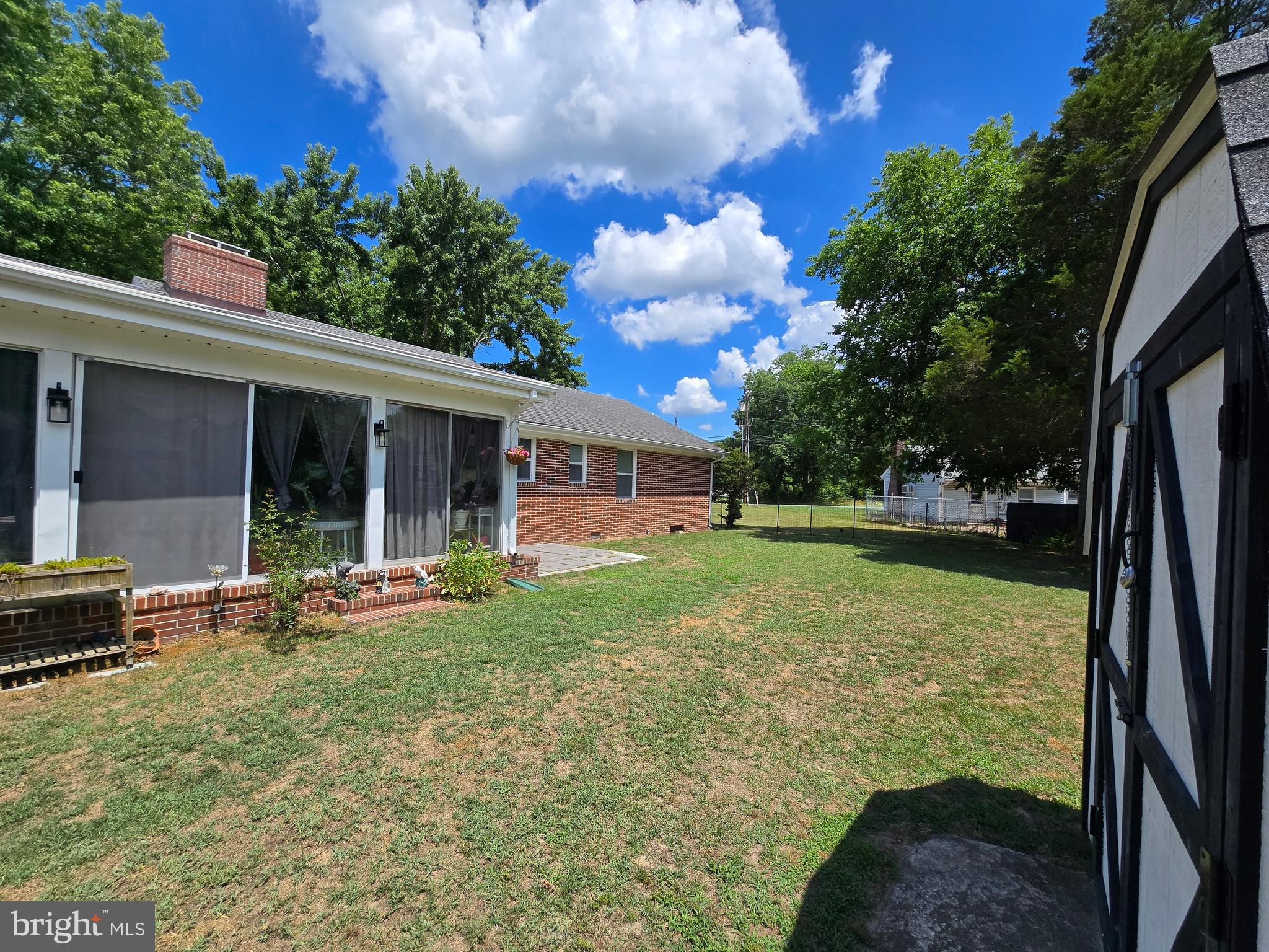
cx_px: 634
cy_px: 476
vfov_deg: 89.9
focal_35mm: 13
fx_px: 477
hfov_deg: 106.2
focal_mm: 2.2
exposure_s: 1/2671
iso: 50
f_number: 2.2
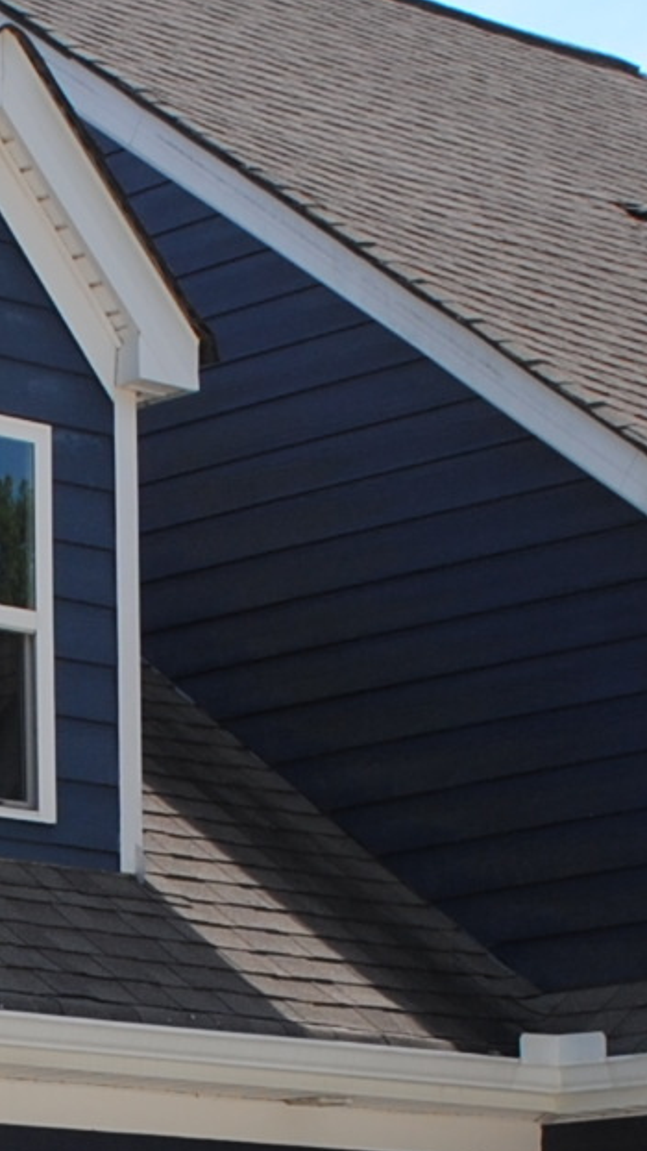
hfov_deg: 9.1
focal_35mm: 132
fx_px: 4025
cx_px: -135
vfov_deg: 16.0
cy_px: 1138
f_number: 8
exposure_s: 1/250
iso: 100
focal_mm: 18
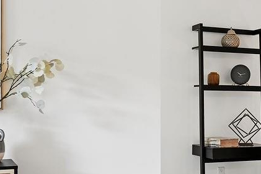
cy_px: 112
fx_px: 529
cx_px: 261
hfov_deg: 26.3
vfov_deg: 18.6
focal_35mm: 73
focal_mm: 30
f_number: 5.6
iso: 400
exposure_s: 1/40
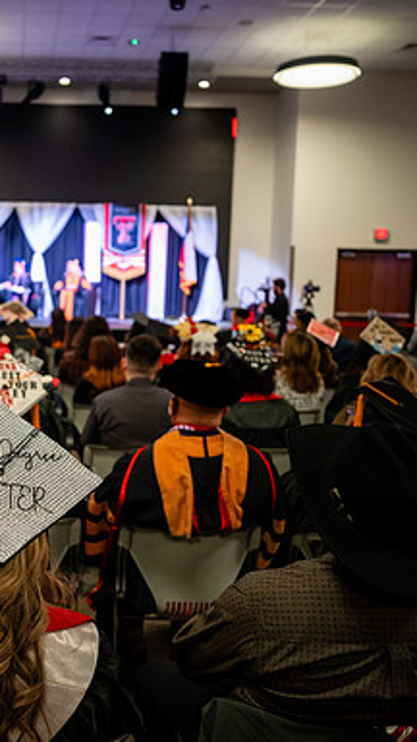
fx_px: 747
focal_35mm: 38
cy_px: 372
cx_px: -10
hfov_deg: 29.0
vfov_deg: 52.8
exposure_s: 1/160
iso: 1600
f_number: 2.8
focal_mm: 24
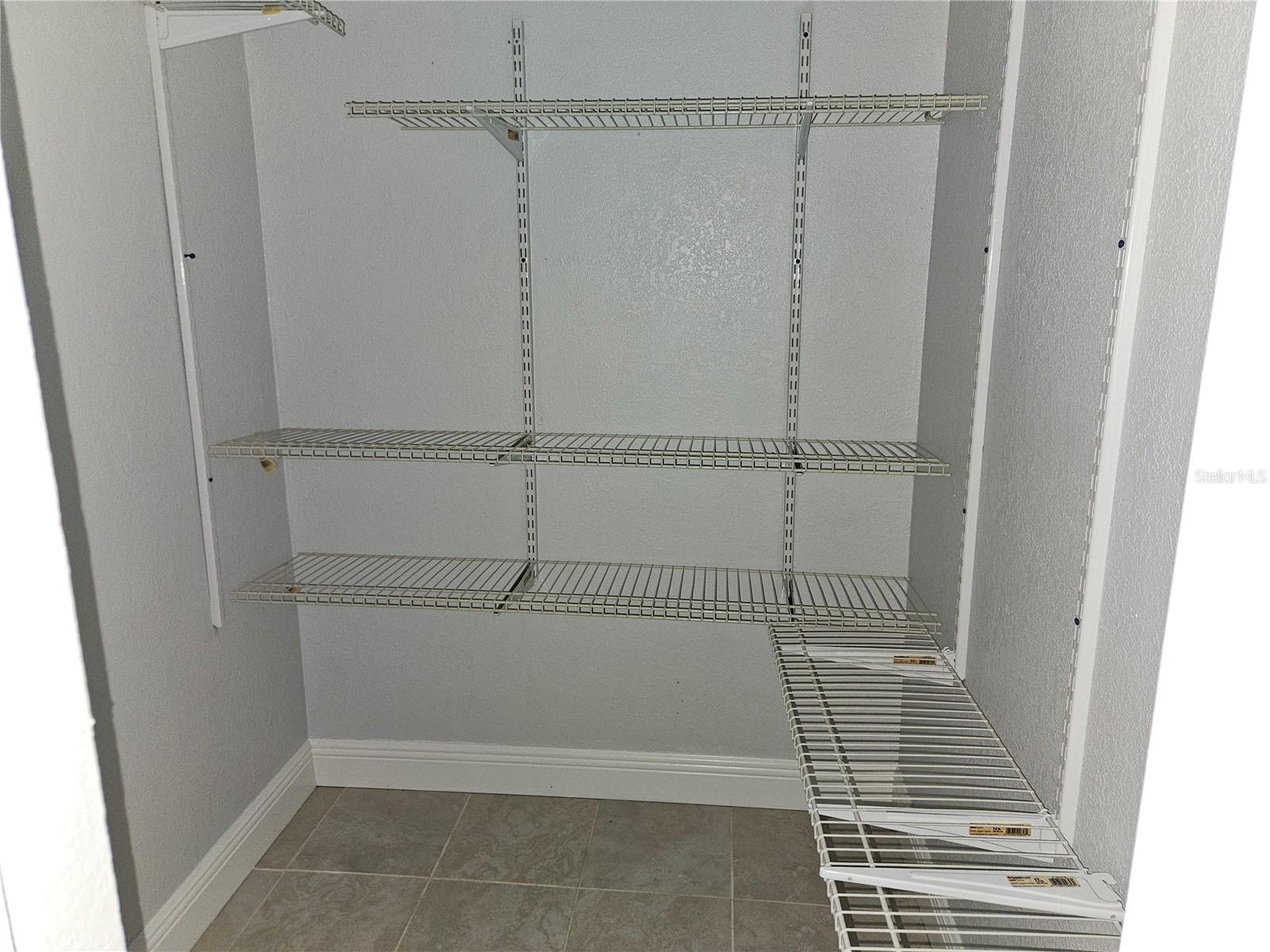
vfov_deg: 58.9
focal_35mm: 23
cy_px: 476
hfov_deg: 73.9
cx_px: 635
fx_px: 844
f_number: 1.8
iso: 100
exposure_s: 1/24
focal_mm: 5.4
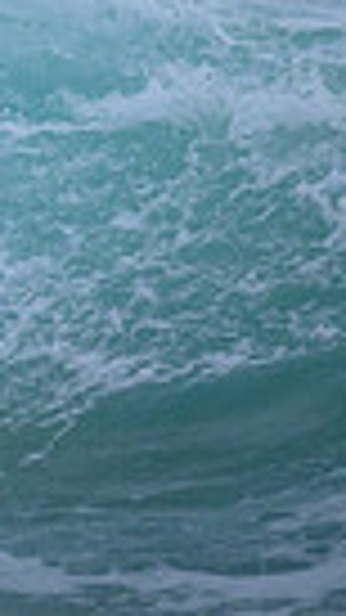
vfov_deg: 0.6
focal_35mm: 3546
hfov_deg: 0.3
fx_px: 57872
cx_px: -656
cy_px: -151
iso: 720
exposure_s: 1/2000
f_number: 6.3
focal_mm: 800
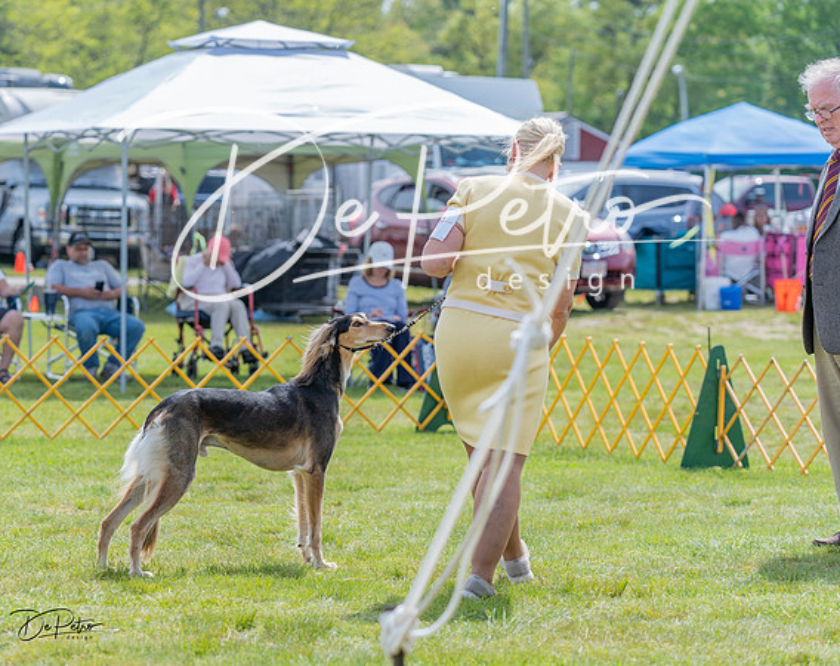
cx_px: 264
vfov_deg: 12.1
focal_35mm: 127
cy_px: 286
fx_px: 3143
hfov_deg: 15.2
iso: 160
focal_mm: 98
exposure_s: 1/1000
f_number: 3.5
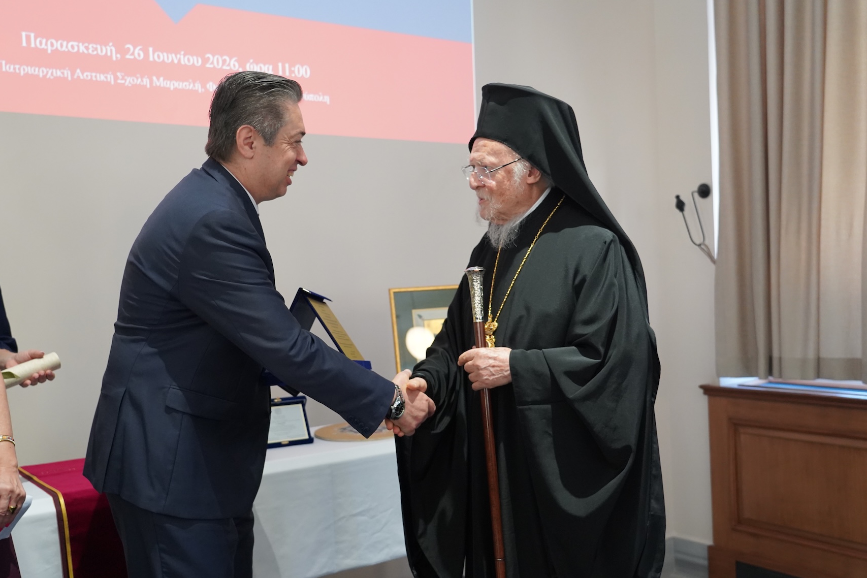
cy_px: 315
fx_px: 867
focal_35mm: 36
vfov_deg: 36.8
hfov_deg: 53.0
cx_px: 386
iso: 4000
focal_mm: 32
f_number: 4
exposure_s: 1/160
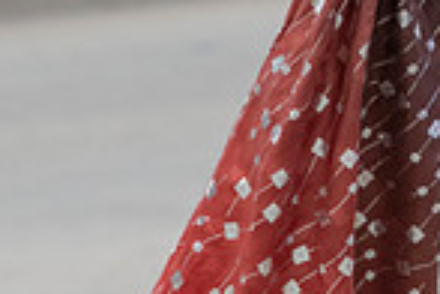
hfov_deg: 1.7
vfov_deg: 1.2
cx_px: 569
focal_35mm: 1181
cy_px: -214
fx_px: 14433
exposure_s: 1/320
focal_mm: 300
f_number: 11
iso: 3200
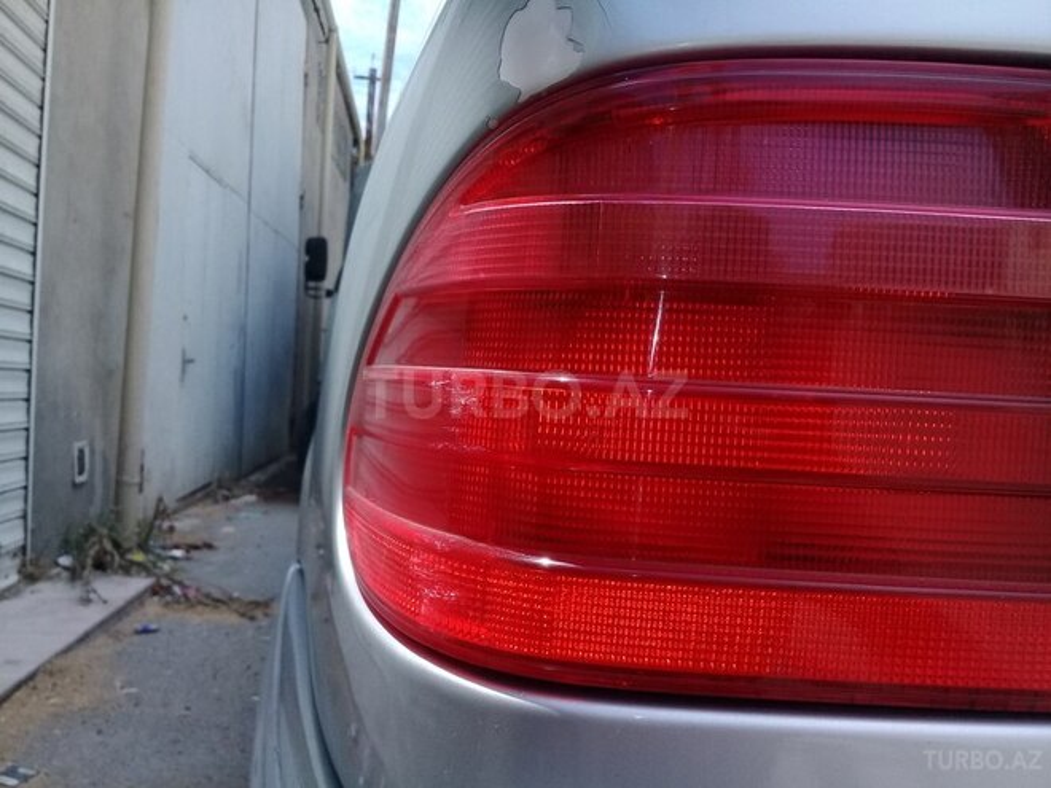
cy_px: 394
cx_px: 526
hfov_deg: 58.4
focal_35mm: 31
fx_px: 941
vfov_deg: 45.4
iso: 64
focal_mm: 3.3
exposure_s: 1/1009
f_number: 2.2
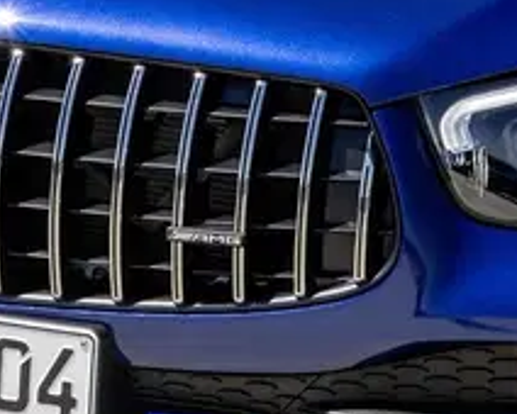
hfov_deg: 7.6
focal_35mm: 255
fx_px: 3905
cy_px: -37
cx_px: 417
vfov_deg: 6.1
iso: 100
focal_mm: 48
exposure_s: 1/125
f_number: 11
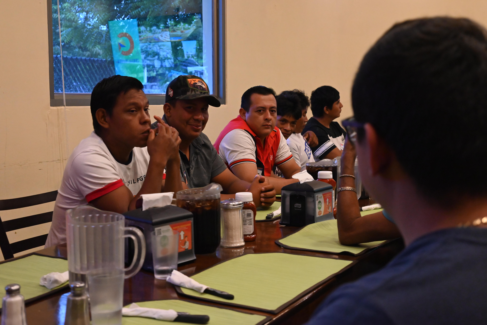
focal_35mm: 50
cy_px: 162
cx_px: 244
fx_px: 677
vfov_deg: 27.0
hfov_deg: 39.6
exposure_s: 1/125
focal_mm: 50
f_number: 6.3
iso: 5000
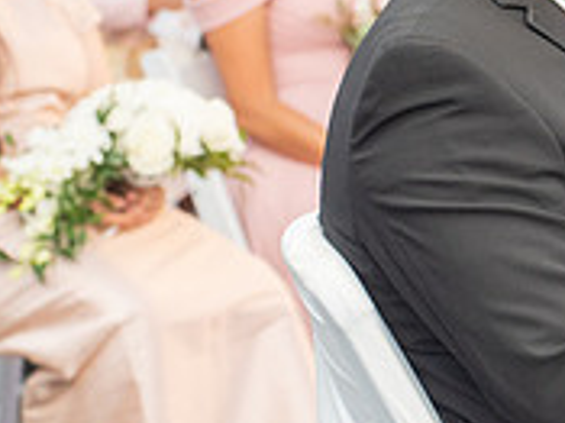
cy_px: 218
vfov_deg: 3.5
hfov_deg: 4.6
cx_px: 904
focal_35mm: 430
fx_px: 7014
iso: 640
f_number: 5.6
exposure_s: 1/160
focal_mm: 135
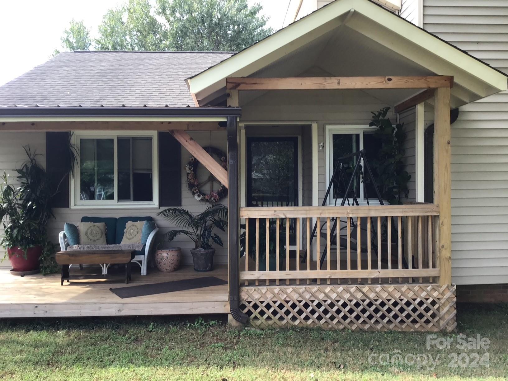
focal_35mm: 31
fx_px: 455
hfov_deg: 58.4
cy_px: 190
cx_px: 254
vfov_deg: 45.4
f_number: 2.4
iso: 25
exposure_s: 1/120
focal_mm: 3.3
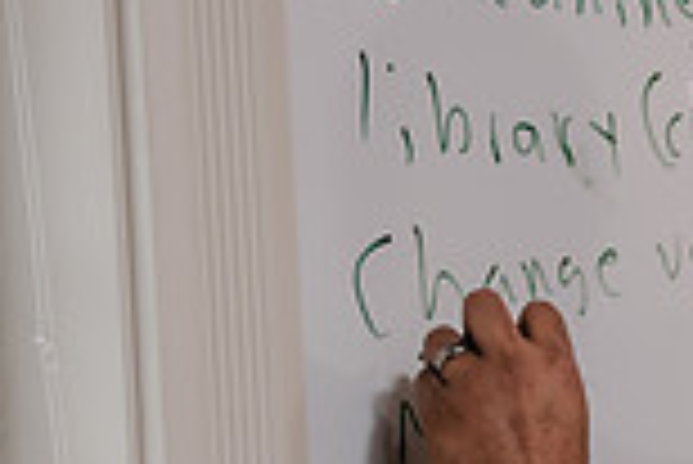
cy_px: 390
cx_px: 1026
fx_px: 3198
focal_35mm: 166
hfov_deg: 11.8
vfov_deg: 8.3
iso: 800
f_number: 3.2
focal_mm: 44
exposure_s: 1/200
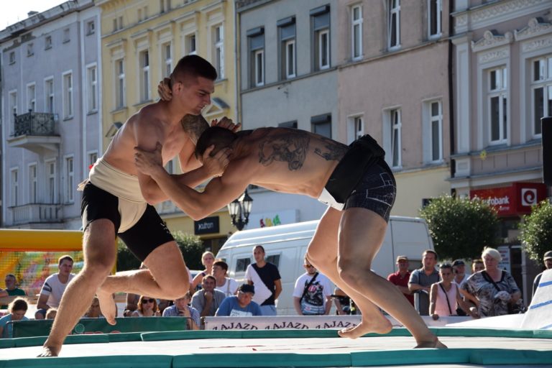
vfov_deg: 13.0
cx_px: 276
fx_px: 1610
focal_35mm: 105
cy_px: 184
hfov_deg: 19.5
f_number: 5.3
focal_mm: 70
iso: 450
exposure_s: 1/1000
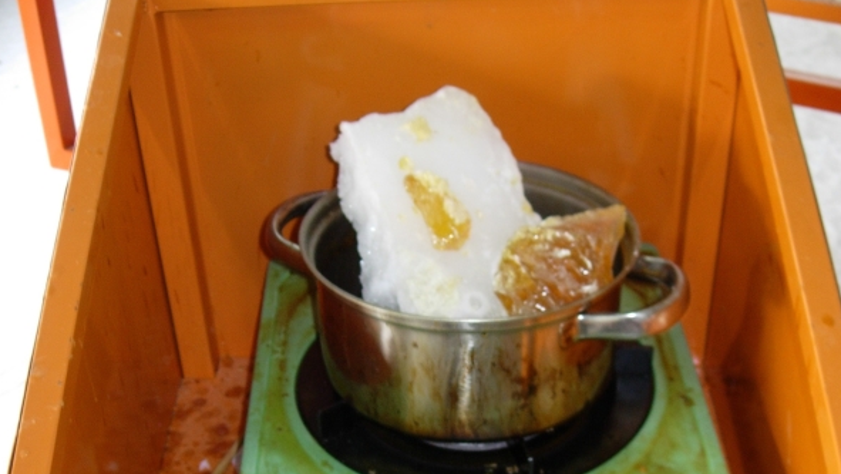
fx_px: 1249
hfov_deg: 37.2
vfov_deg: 21.2
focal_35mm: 56
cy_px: 389
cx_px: 423
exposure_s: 1/15.1
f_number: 2.8
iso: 79
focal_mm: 7.8
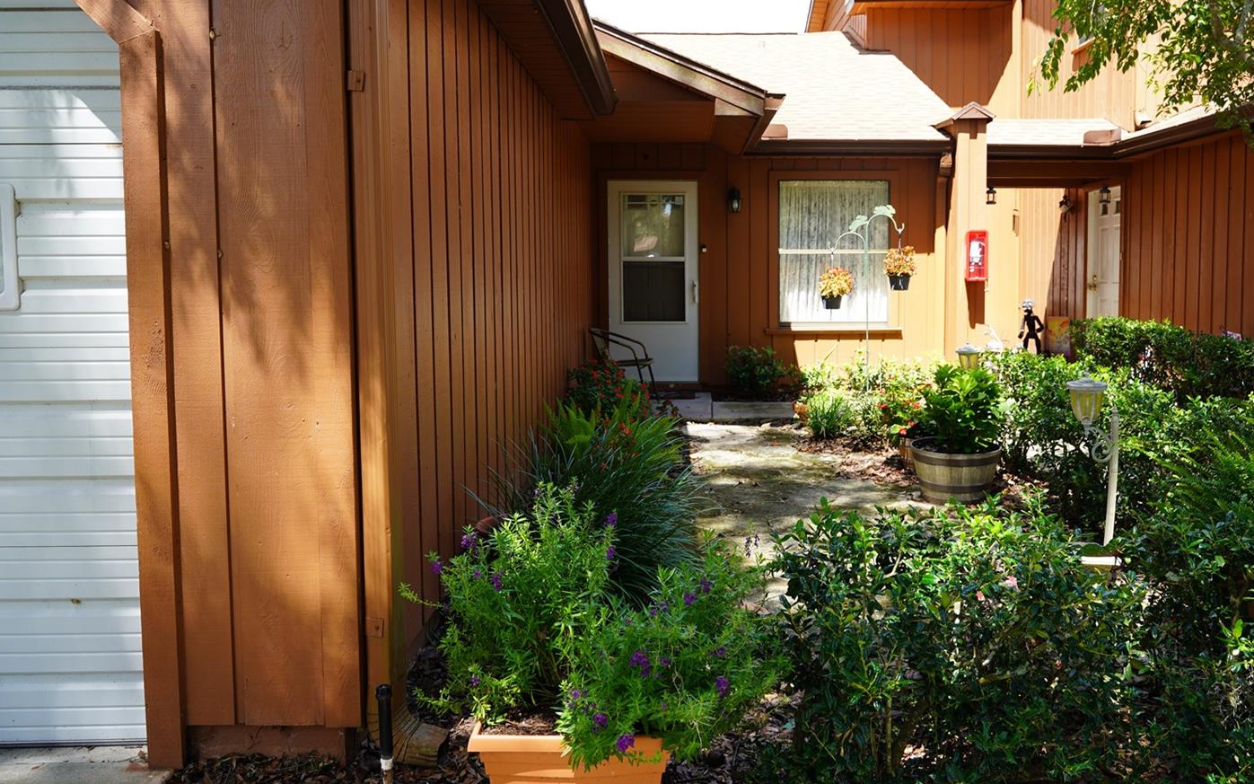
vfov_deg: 44.4
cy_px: 334
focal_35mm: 28
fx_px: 957
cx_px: 711
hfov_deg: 66.2
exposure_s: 1/80
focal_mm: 24
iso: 100
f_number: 5.6
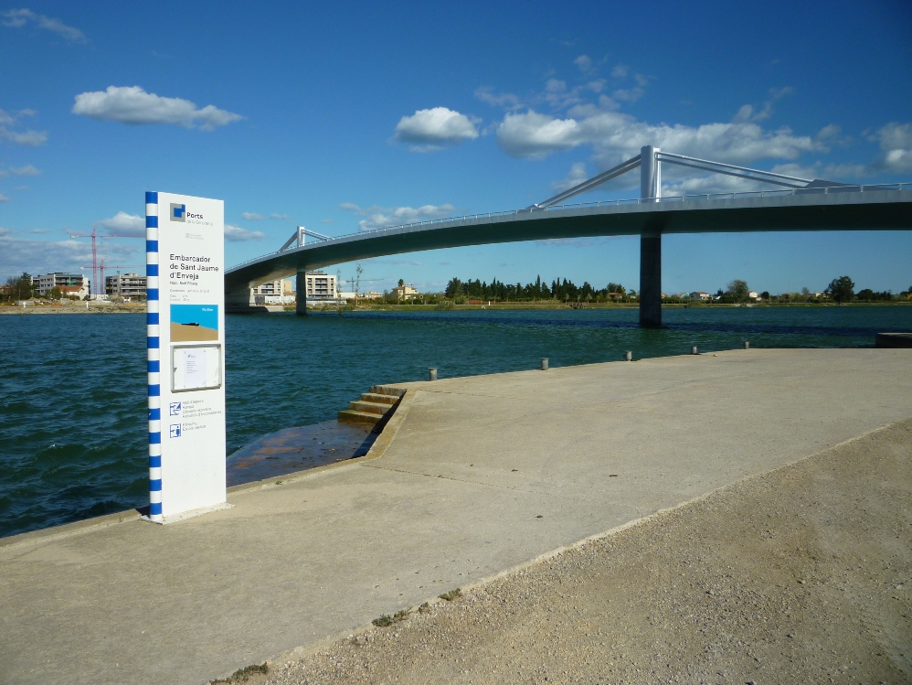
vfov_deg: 48.2
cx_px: 456
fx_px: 764
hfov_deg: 61.6
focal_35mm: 29
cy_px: 342
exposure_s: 1/800
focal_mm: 5.2
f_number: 5
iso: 80
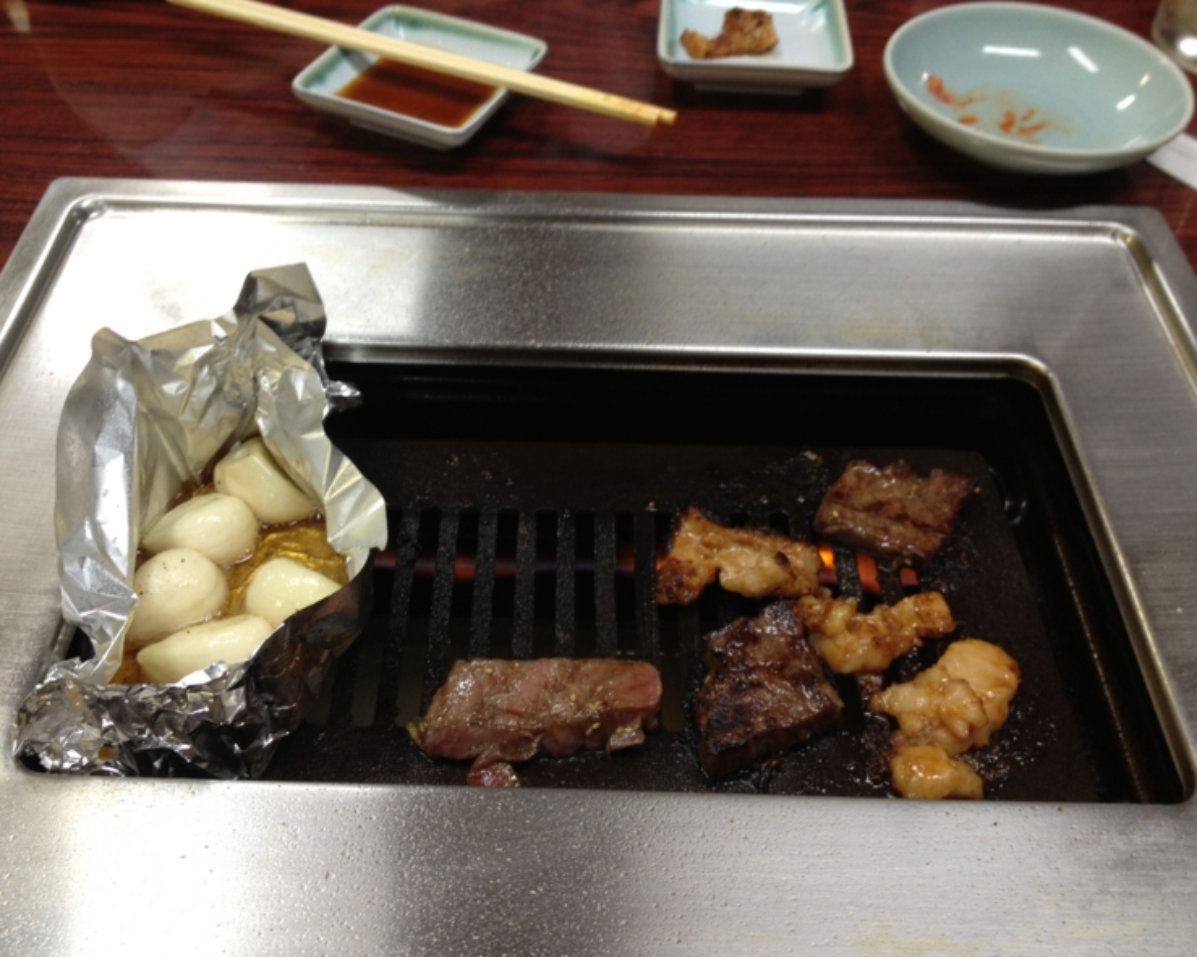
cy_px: 478
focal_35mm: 37
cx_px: 570
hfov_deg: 49.1
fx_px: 1311
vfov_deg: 40.1
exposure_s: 1/20
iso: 80
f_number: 2.4
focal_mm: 4.28
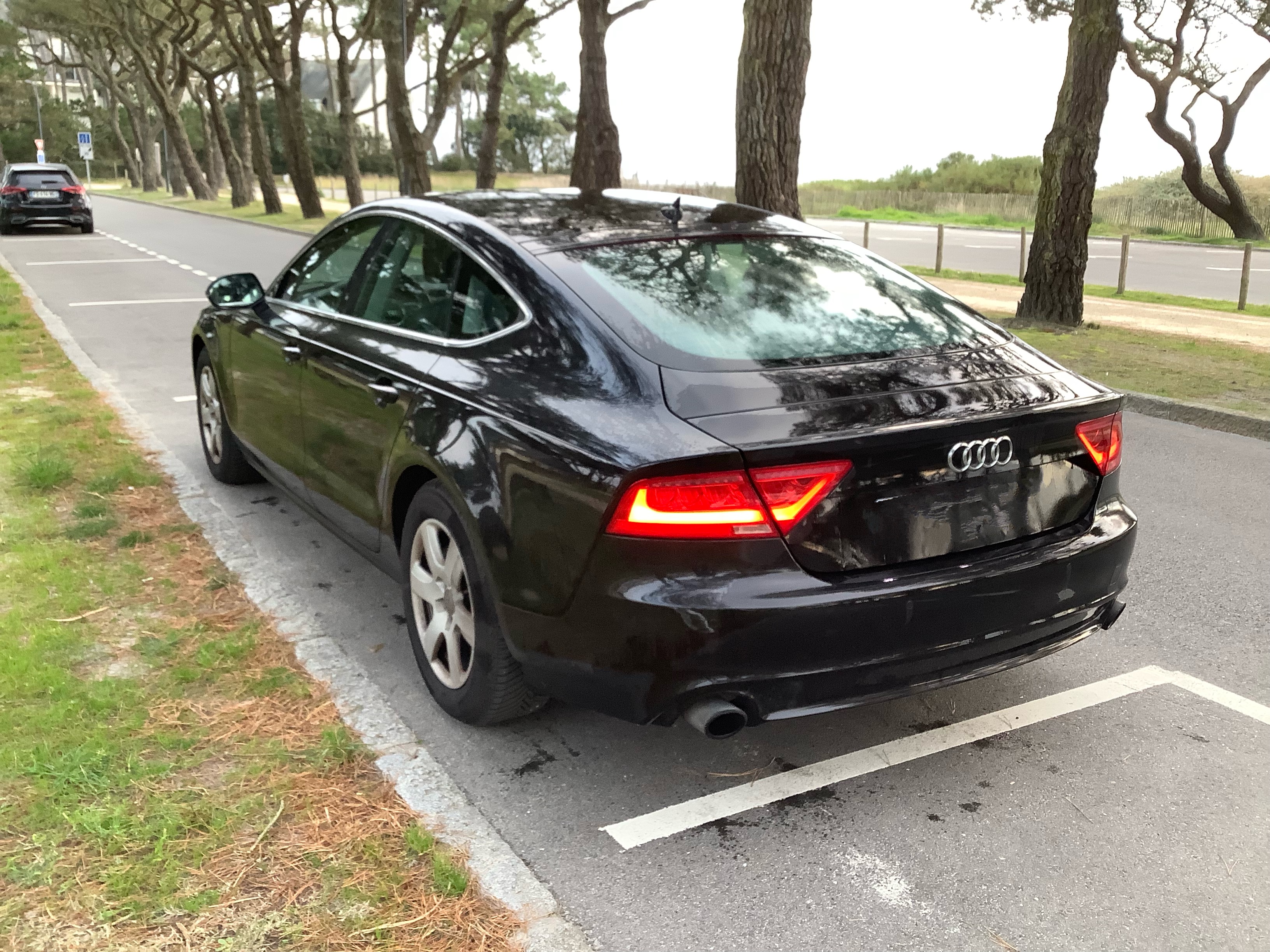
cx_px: 635
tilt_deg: -14.8
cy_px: 476
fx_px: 1137
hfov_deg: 58.4
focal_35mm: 31
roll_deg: -0.8
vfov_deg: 45.4
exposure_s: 1/50
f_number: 2.4
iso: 80
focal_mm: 3.3
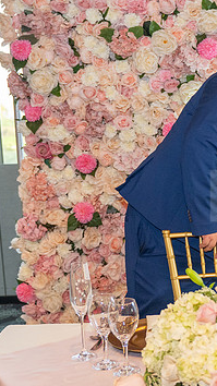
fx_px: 696
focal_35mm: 68
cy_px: 203
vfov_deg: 31.0
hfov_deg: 16.9
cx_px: 265
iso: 1000
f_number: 2.8
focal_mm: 24
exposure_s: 1/200
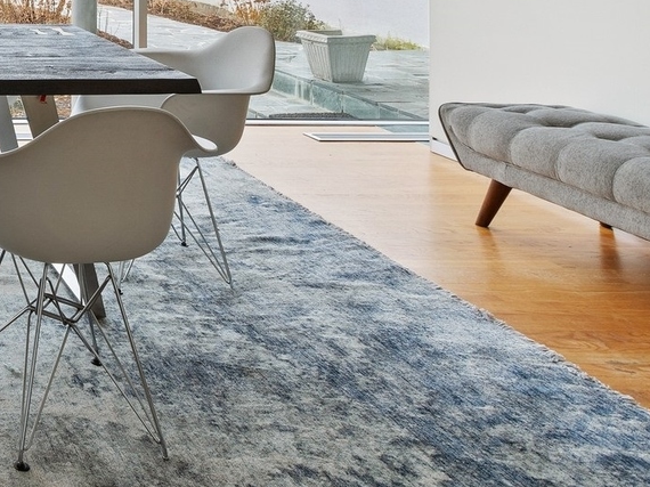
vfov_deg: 29.8
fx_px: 770
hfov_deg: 32.9
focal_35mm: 41
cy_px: -104
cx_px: -210
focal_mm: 10
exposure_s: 1/10
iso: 200
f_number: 8
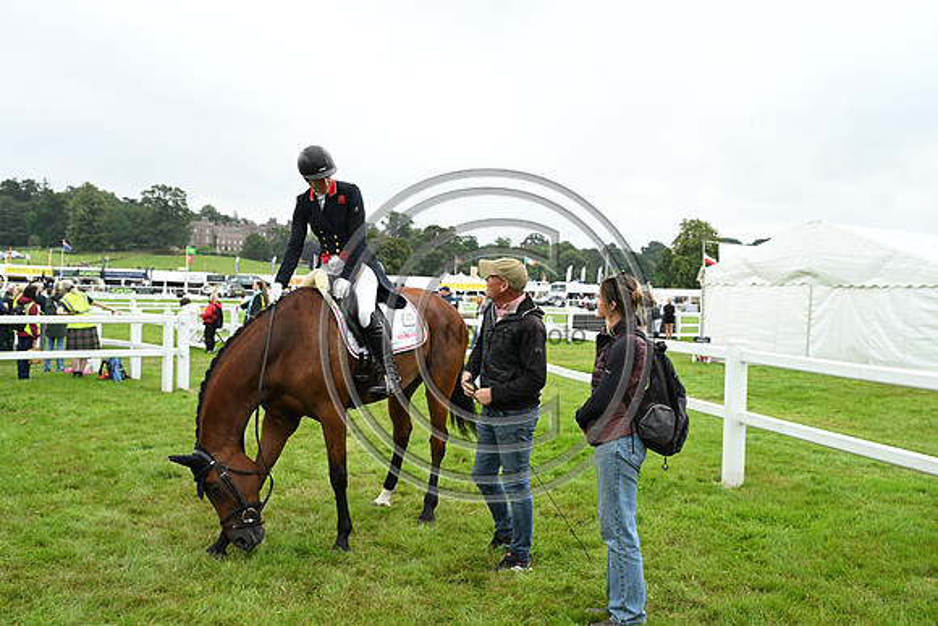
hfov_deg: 49.5
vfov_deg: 34.2
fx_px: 1016
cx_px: 469
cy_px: 313
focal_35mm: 39
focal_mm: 39
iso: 2200
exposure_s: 1/1250
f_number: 5.6
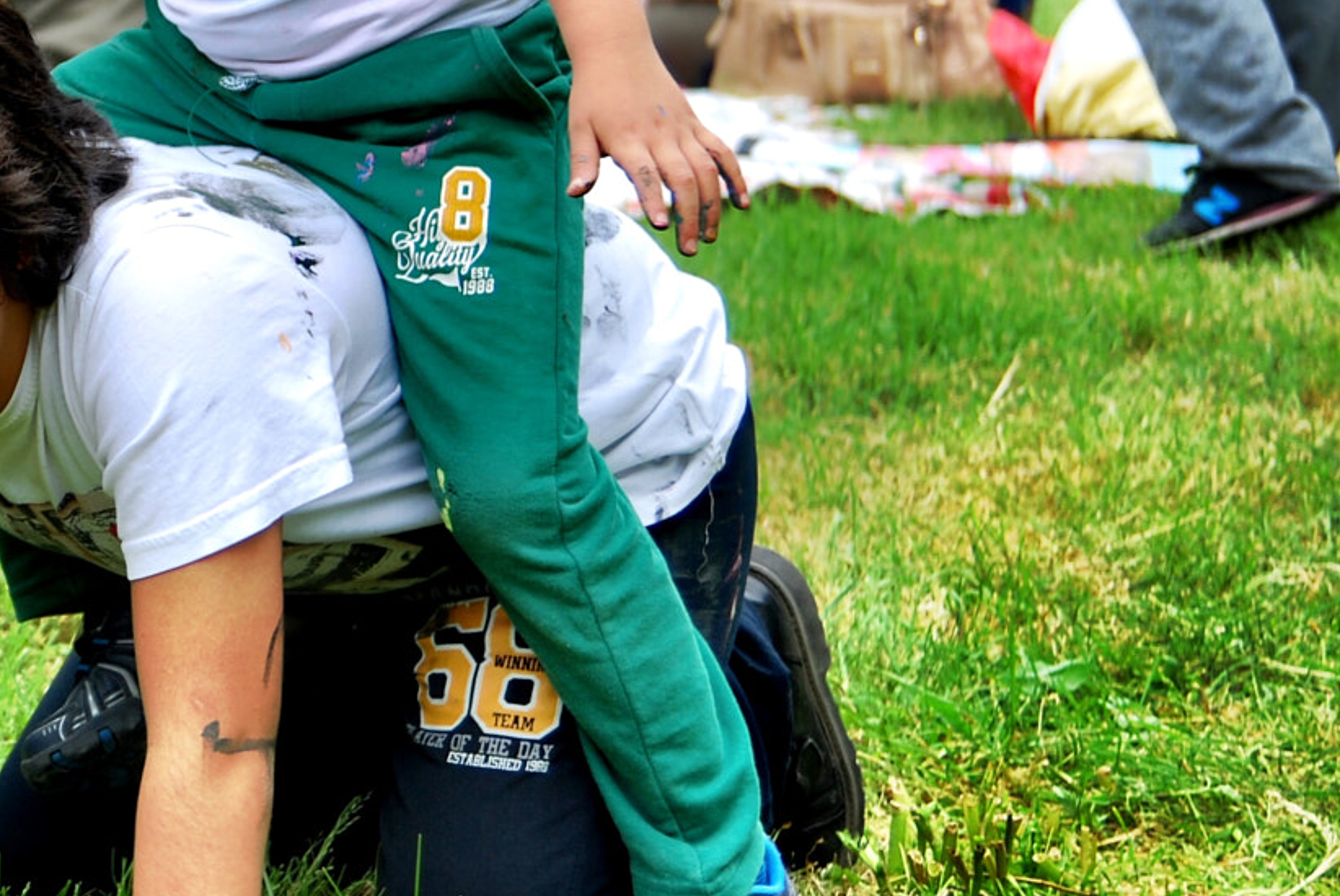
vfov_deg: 9.6
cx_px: 78
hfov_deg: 14.3
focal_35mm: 142
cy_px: 77
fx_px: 5291
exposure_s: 1/320
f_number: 4
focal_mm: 38
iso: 100
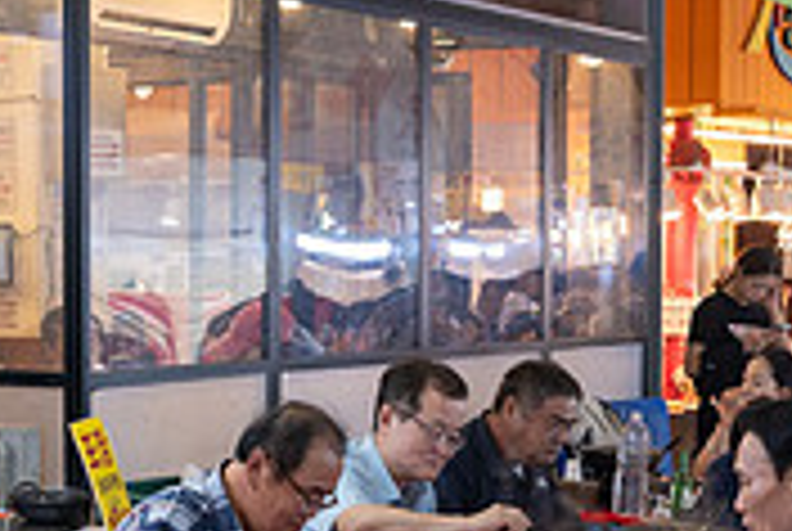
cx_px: 297
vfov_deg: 13.4
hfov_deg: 19.9
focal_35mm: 102
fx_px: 2248
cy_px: 430
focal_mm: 31
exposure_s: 1/60
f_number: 4
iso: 500
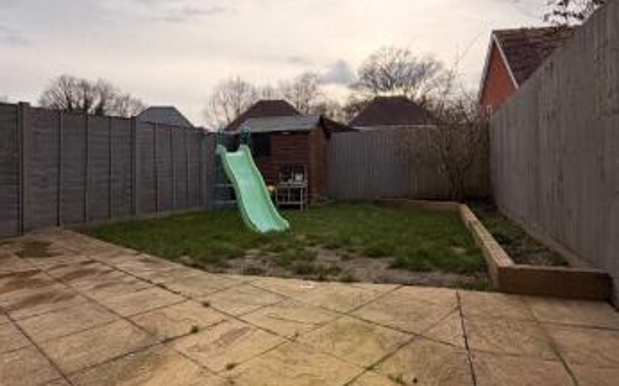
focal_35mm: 25
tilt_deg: +1.1
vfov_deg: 48.9
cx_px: 285
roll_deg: +0.4
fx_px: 422
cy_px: 153
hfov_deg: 72.4
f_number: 2.2
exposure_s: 1/585
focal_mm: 2.22
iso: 40
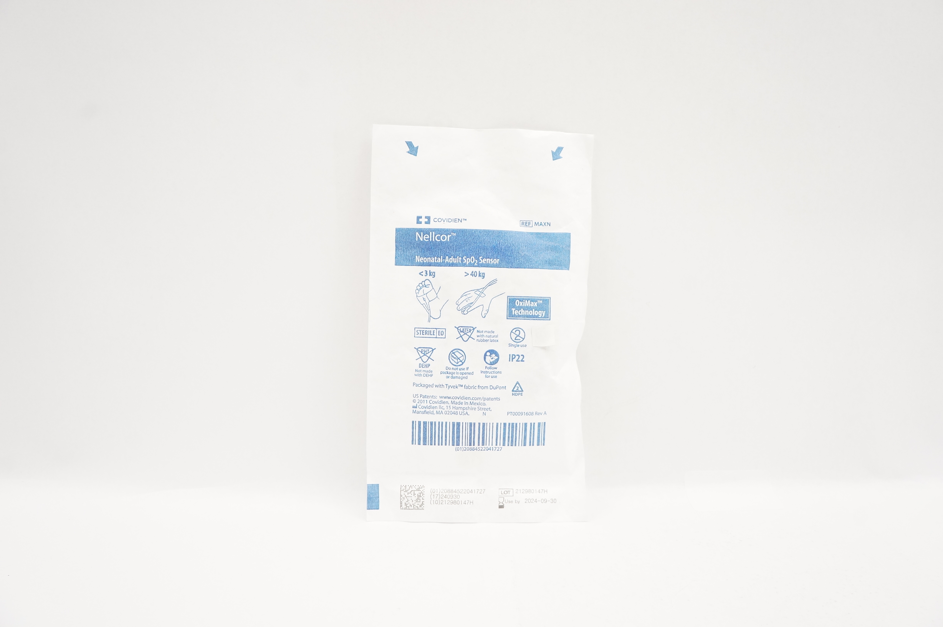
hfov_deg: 67.4
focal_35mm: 27
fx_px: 706
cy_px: 314
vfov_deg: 47.8
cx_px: 472
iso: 800
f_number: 9
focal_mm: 18
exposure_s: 1/50
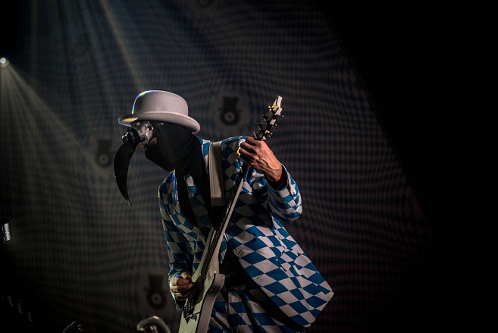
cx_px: 240
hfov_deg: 35.0
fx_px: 789
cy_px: 171
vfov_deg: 23.8
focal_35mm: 57
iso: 2500
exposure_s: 1/80
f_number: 2.8
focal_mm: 52
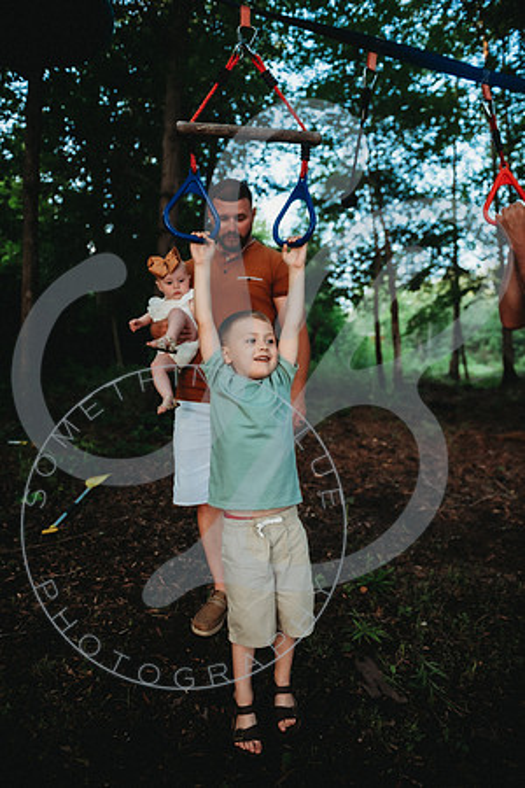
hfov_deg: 53.1
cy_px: 394
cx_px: 262
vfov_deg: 73.7
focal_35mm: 24
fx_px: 525
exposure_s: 1/200
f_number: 2.8
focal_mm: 24
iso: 200
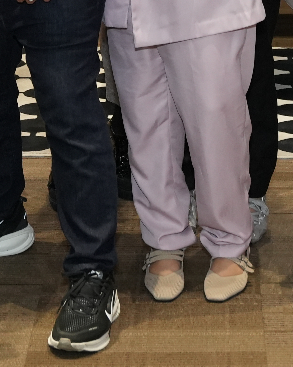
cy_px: -143
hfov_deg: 9.0
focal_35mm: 172
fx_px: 1864
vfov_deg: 10.9
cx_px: 184
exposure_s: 1/125
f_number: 4
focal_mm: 40.7
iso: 2000
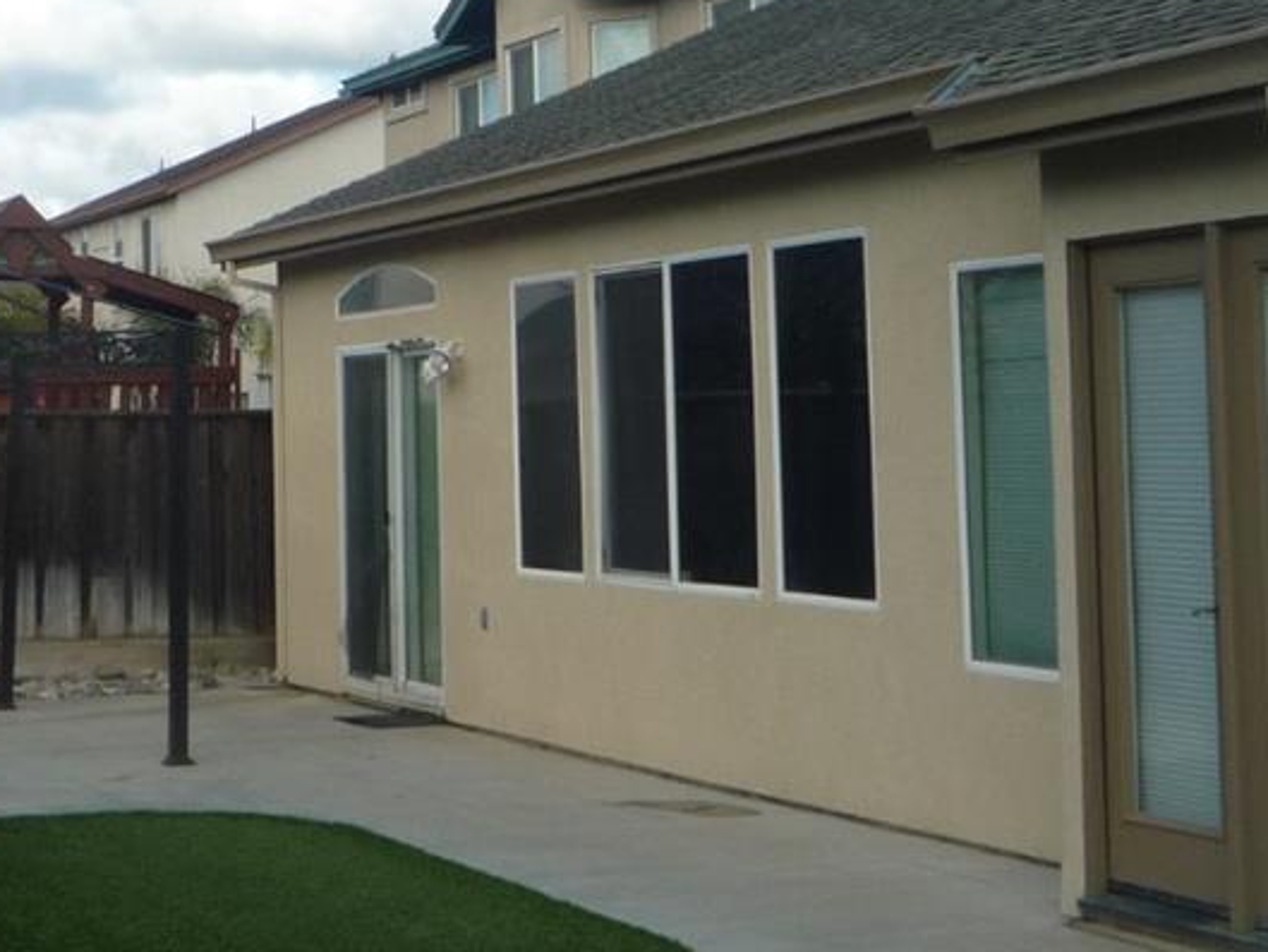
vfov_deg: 17.2
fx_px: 3114
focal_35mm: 85
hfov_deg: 22.8
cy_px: 132
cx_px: 309
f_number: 5
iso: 100
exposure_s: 1/400
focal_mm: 5.2
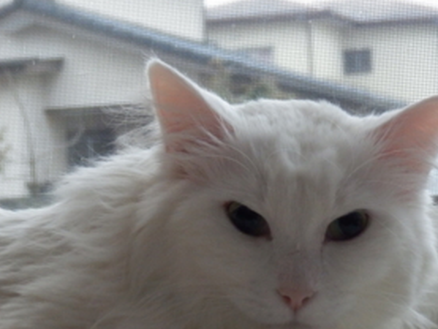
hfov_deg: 15.5
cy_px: 214
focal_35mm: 127
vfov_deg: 11.7
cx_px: 274
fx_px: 1608
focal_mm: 15.8
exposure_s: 1/40
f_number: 4.8
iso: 800
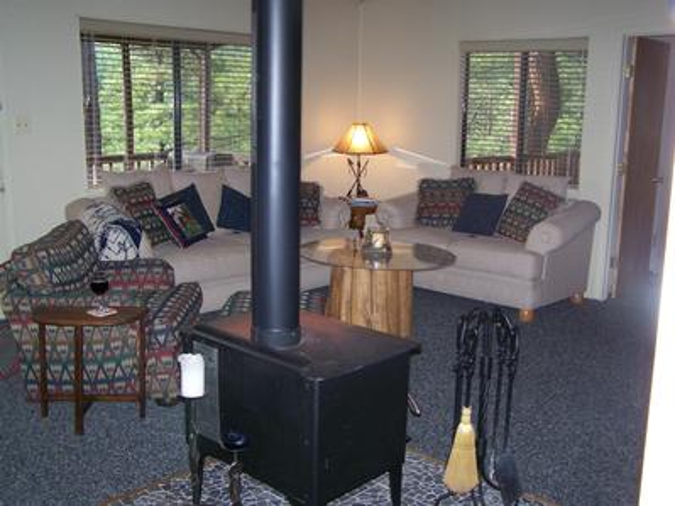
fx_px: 741
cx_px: 338
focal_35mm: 38
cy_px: 253
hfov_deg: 49.0
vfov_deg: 37.7
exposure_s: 1/60
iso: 160
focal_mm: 6.3
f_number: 2.8
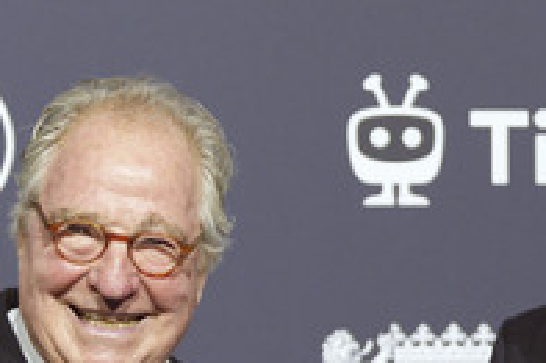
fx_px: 2425
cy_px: 407
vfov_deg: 8.5
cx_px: 381
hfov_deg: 12.8
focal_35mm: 160
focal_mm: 70
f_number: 2.8
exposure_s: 1/400
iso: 800
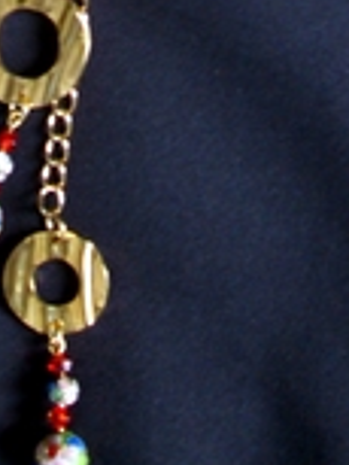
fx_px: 1490
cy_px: -176
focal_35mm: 111
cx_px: 150
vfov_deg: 16.5
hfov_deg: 13.4
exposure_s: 1/8
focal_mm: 6.3
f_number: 2.8
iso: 100
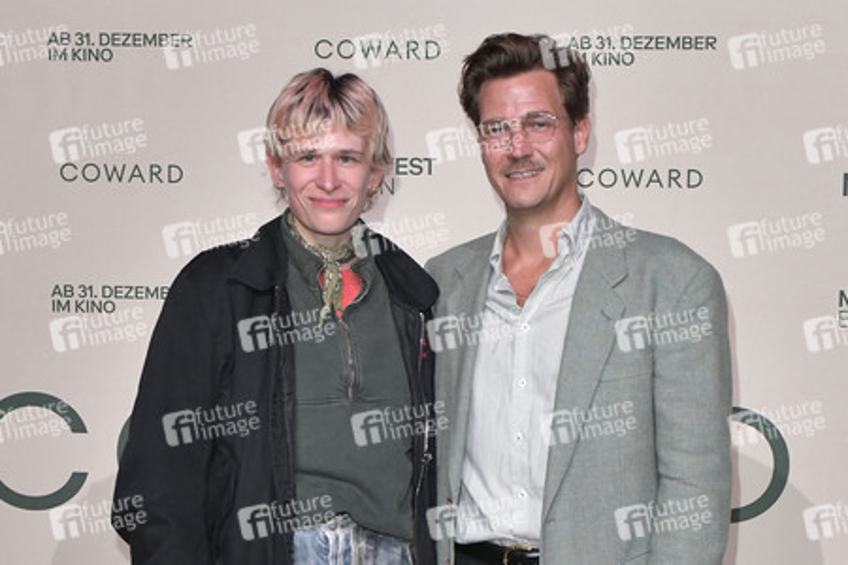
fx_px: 730
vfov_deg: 42.3
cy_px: 282
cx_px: 424
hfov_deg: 60.3
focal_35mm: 31
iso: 2500
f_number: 6.3
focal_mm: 31
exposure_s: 1/250
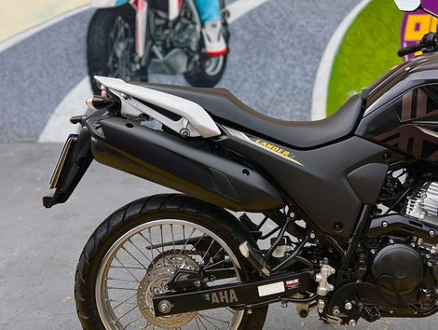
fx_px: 329
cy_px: 165
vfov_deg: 53.2
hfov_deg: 67.2
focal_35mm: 26
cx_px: 219
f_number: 1.5
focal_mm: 5.7
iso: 50
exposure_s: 1/880
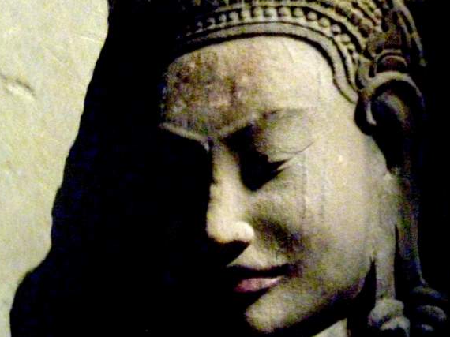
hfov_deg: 14.9
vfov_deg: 11.2
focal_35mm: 132
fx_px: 1715
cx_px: 233
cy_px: 136
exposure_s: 1/4
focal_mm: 12.8
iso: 400
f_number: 4.2
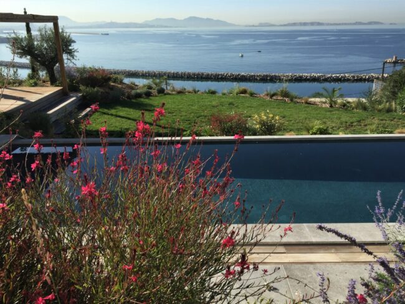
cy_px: 152
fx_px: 339
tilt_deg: -19.4
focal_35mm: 29
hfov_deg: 61.6
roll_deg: +1.4
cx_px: 202
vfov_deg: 48.3
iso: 32
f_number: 2.2
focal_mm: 4.15
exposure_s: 1/1647
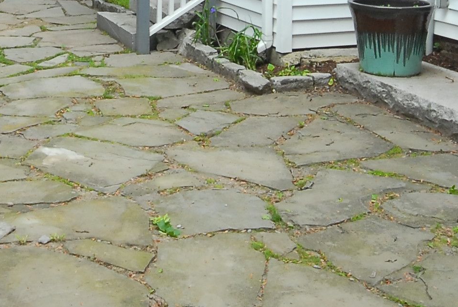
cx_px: 160
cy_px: -106
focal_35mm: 67
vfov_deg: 18.7
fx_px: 854
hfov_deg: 29.9
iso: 400
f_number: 10
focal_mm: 11
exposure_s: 1/100
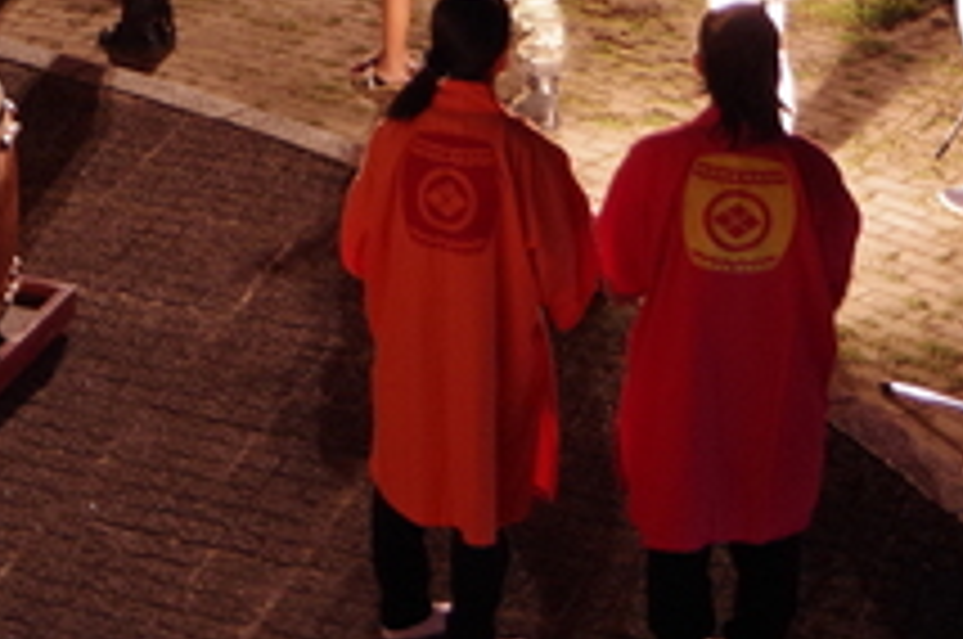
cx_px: -130
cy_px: -358
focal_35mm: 118
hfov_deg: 16.8
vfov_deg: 11.1
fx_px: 3152
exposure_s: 1/10
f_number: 4
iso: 1600
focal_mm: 24
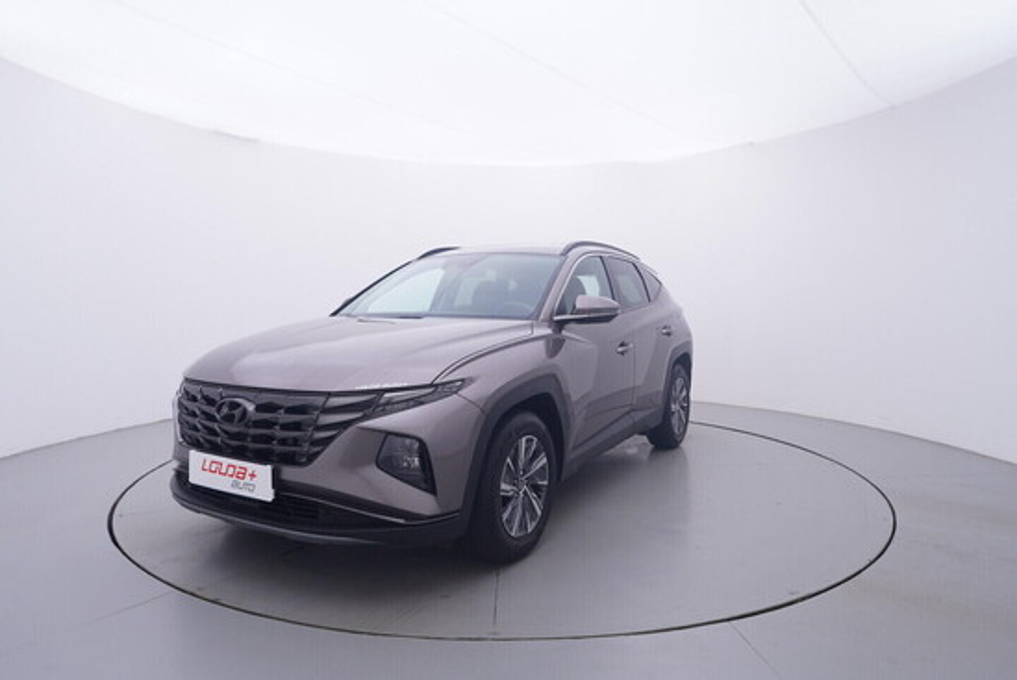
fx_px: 636
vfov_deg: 56.2
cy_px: 340
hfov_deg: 77.3
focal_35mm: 22
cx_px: 508
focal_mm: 15
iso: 200
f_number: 5
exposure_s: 1/80
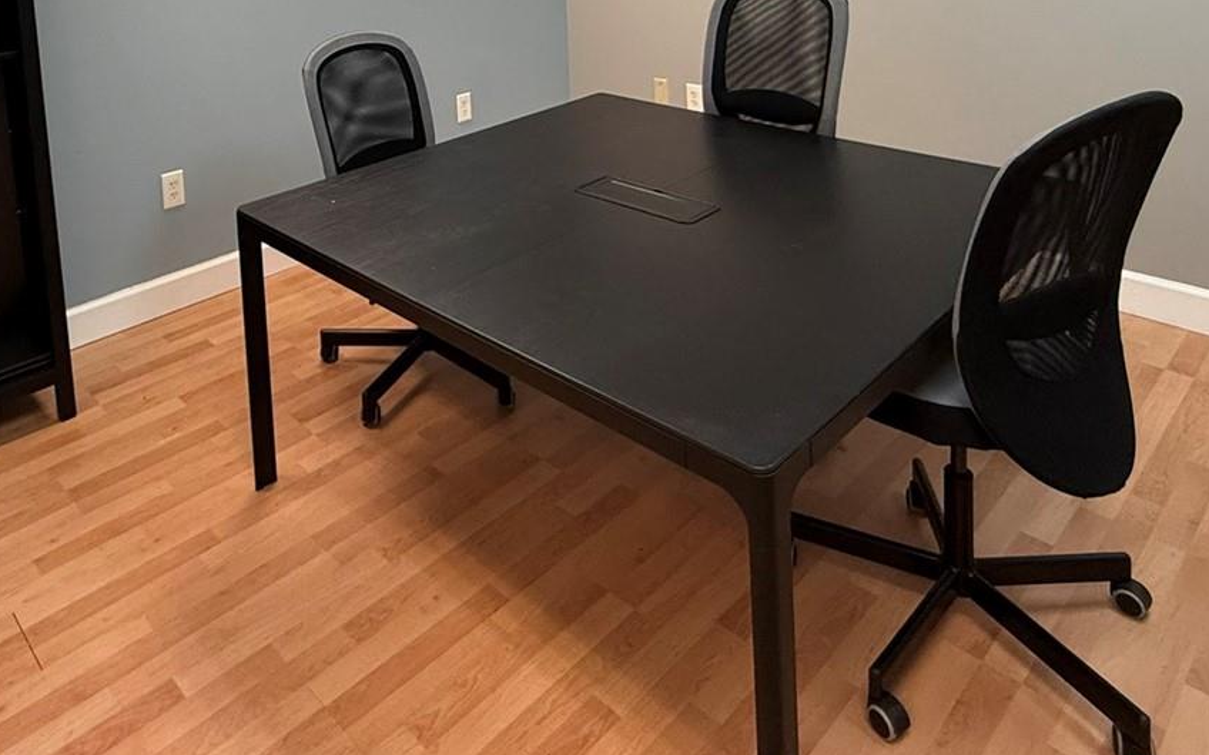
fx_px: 923
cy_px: -38
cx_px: 438
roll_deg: +3.5
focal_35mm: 28
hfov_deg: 65.3
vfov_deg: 38.3
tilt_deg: -5.1
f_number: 2.2
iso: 320
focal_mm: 2.22
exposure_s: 1/120
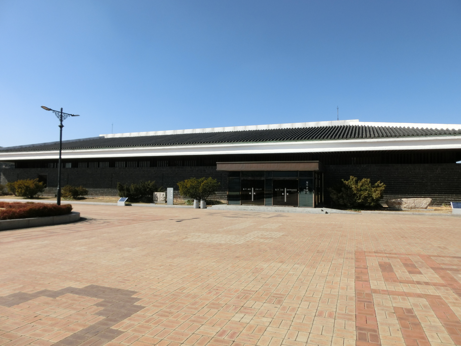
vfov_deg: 56.8
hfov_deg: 71.6
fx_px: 320
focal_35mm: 24
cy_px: 173
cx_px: 230
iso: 80
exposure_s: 1/250
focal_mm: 4.24
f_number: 7.9
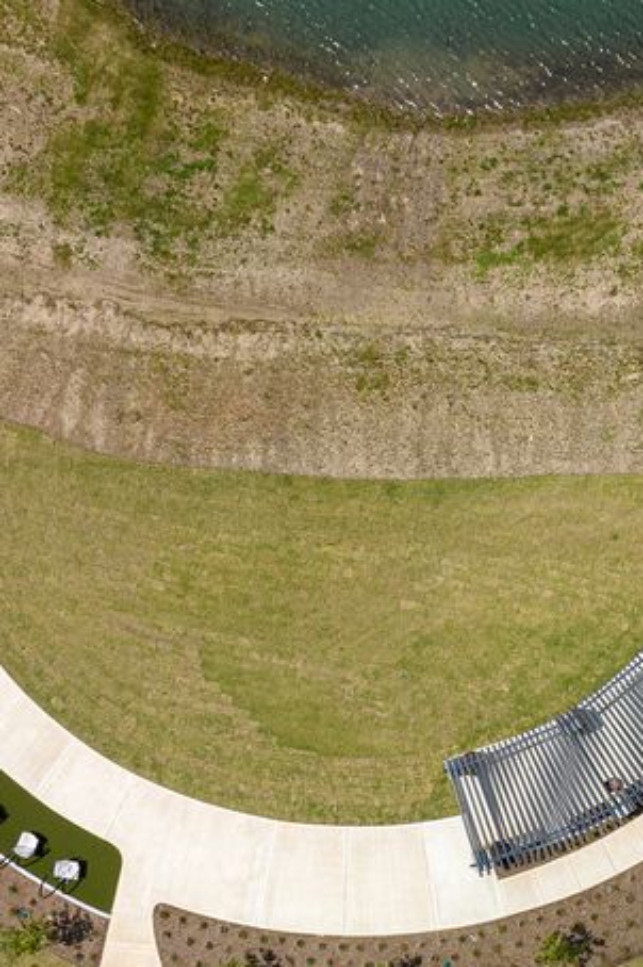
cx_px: 656
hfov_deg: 23.5
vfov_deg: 35.8
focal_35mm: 55
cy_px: 659
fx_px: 1476
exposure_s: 1/200
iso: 100
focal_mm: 12.29
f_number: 6.3
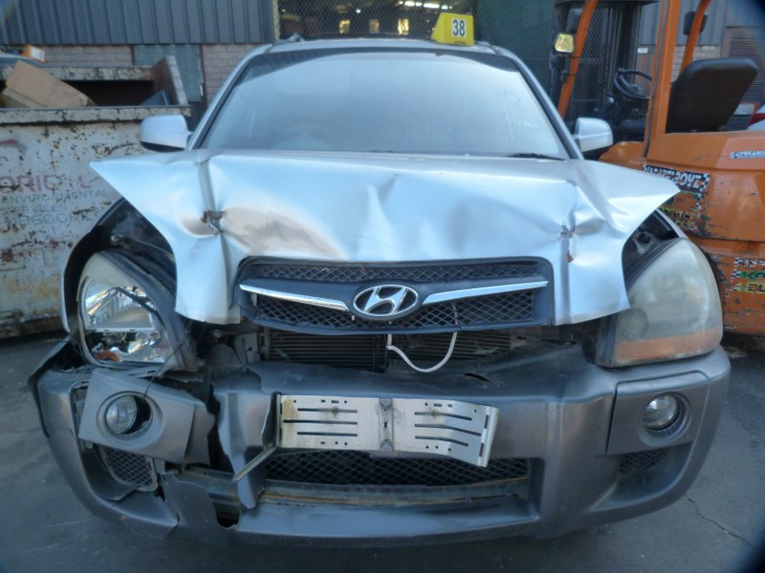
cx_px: 382
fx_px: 552
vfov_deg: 54.9
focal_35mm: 25
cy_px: 286
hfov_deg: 69.4
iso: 125
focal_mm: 4.5
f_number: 2.8
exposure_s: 1/100
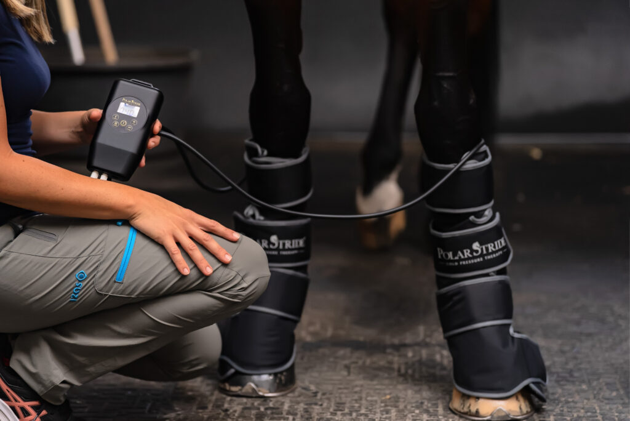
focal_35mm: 89
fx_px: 1558
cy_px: 210
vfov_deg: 15.4
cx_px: 315
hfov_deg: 22.9
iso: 500
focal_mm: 89
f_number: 2.8
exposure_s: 1/640
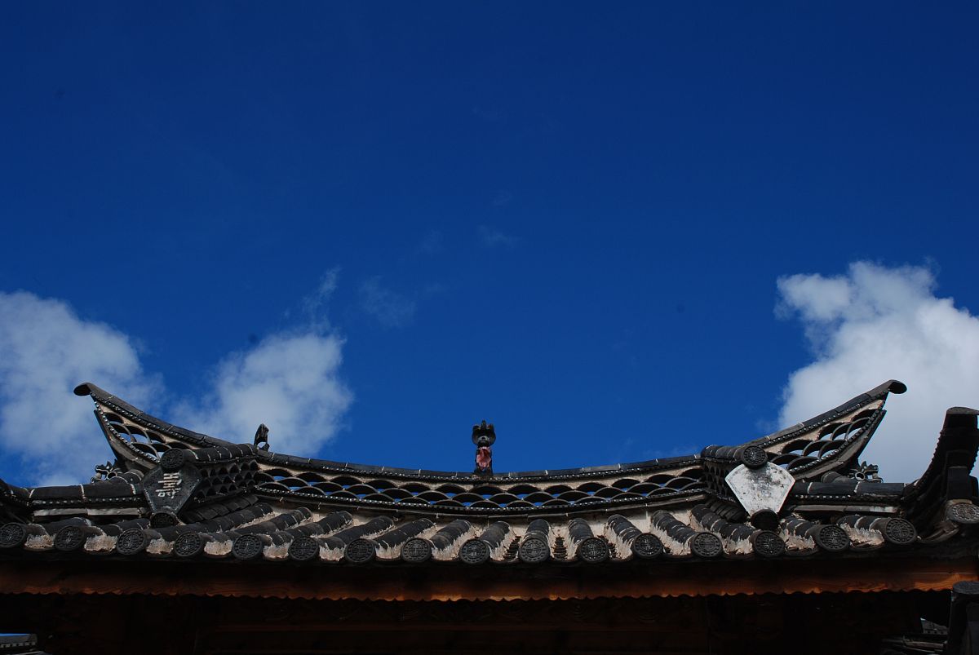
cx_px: 490
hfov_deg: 42.3
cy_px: 328
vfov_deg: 29.0
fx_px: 1266
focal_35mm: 46
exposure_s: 1/125
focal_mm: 31
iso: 100
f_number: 13
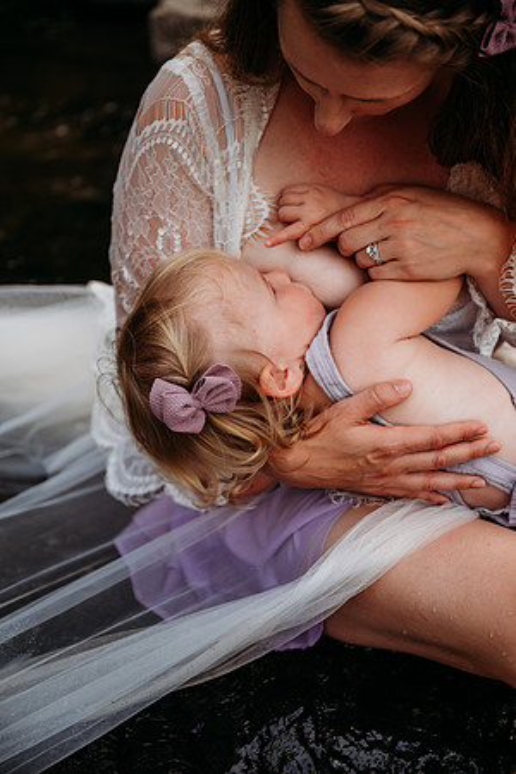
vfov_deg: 39.6
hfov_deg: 27.0
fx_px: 1075
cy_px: 387
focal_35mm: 50
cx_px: 258
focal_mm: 50
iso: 500
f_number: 2.8
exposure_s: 1/1000
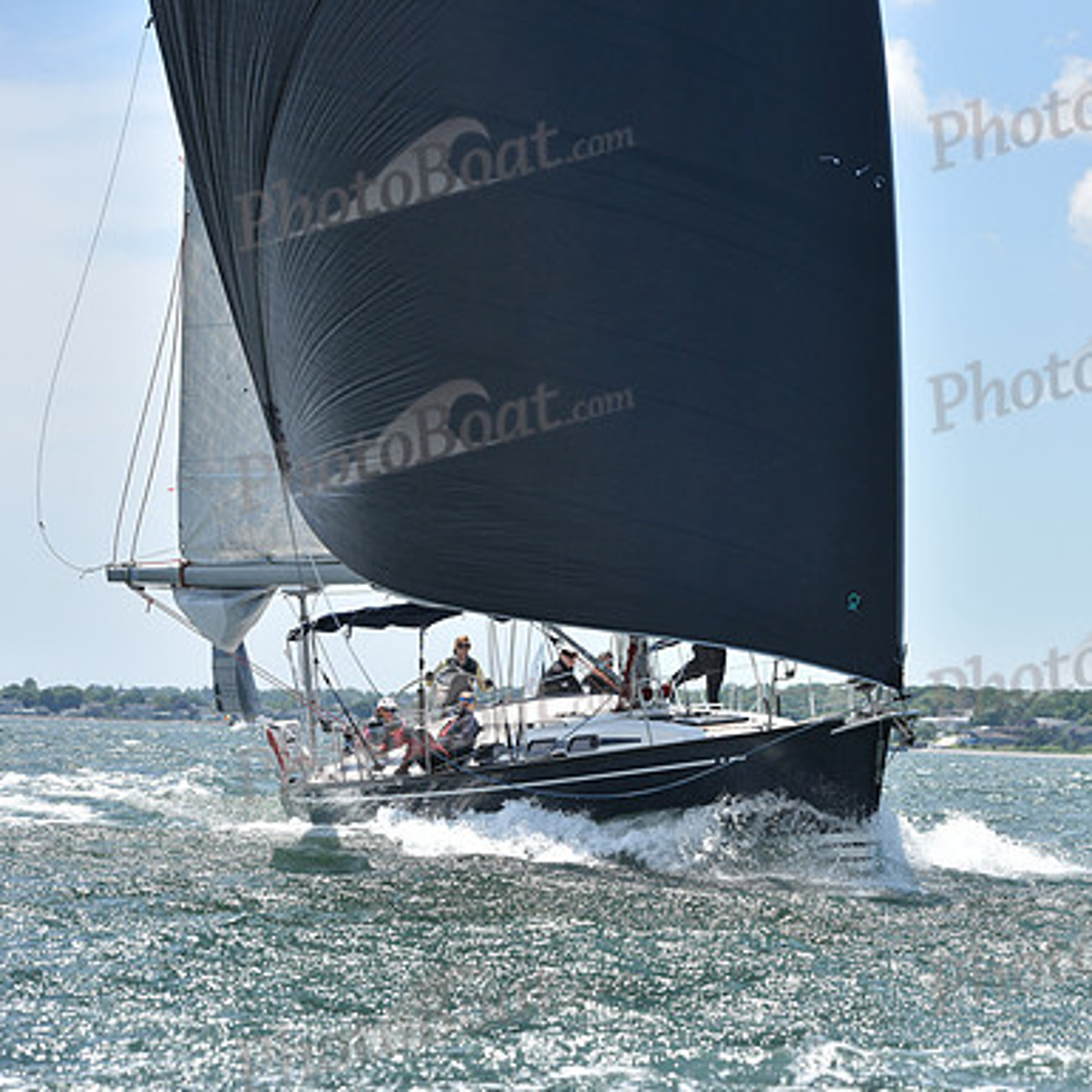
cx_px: 783
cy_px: 546
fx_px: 5032
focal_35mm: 141
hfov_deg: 12.4
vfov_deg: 12.4
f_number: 5.6
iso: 250
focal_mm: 110
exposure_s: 1/1250
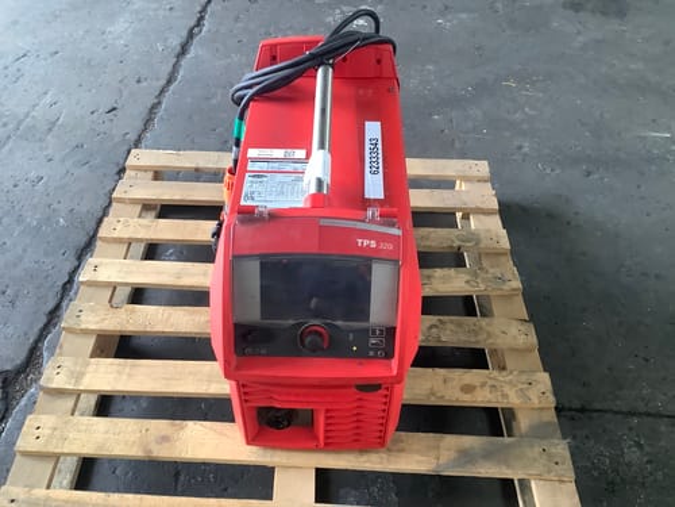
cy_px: 254
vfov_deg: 45.4
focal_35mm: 31
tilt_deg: -45.6
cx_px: 338
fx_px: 604
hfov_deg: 58.4
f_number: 2.4
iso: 200
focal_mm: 3.3
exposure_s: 1/50
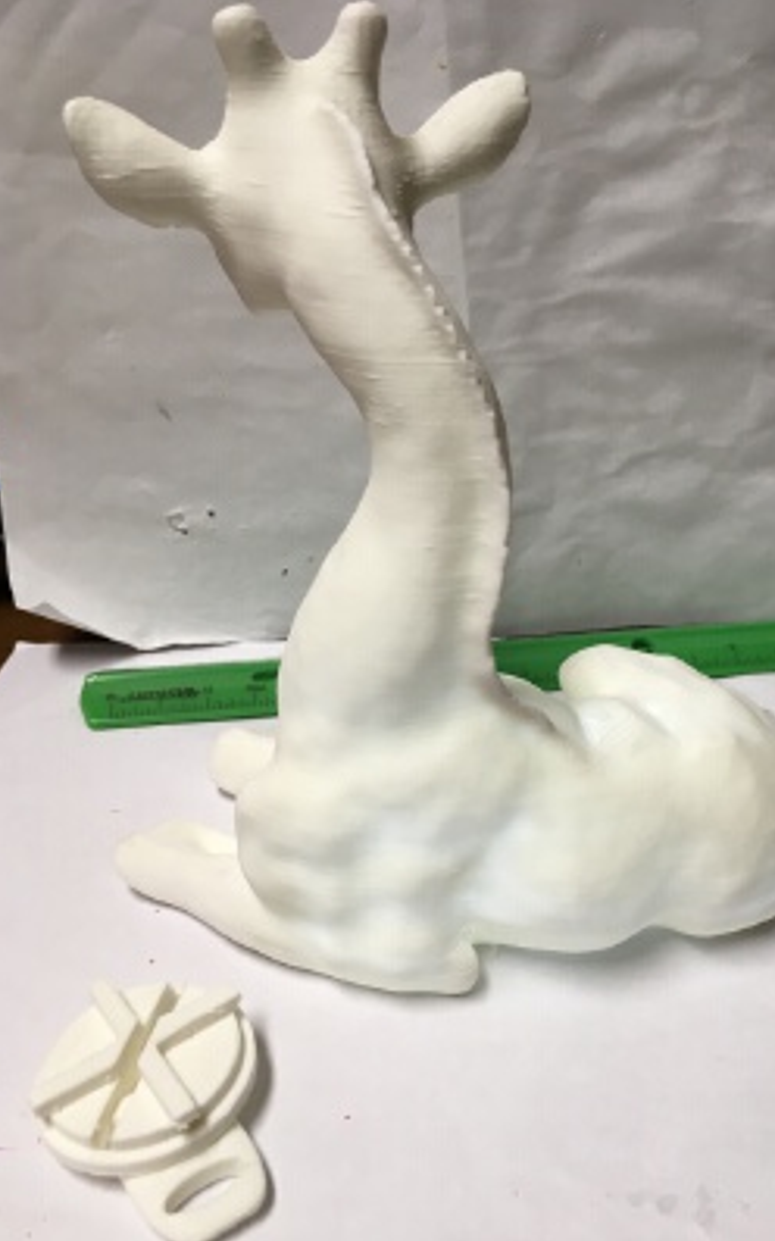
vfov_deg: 61.2
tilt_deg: -25.5
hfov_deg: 40.5
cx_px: 450
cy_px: 622
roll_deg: +3.2
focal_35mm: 31
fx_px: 1048
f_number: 2.2
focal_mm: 4.15
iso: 50
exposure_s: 1/30
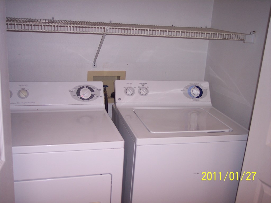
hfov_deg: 47.9
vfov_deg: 36.8
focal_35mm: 39
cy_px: 102
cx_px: 136
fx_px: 305
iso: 100
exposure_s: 1/60
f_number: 2.8
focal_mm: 8
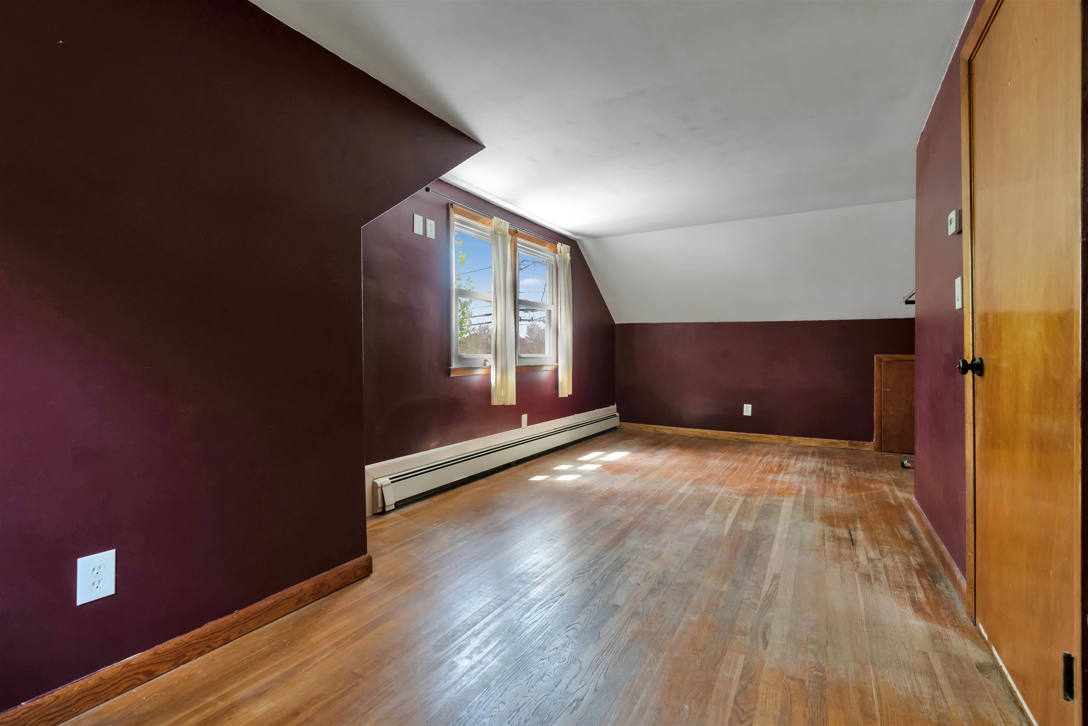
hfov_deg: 96.7
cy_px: 363
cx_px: 544
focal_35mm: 16
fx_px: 484
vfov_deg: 73.8
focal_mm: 16
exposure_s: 1/30
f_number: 8
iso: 800
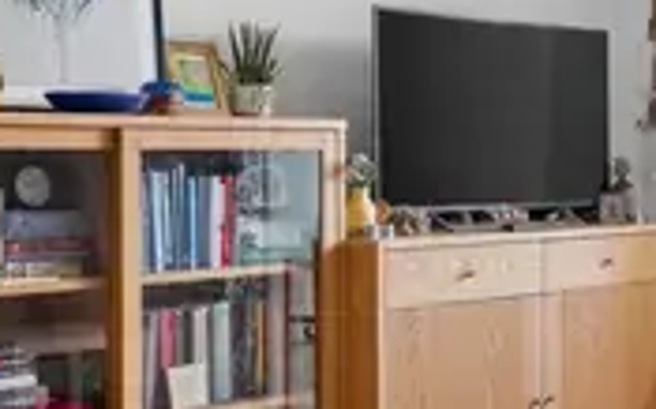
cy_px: 229
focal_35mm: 77
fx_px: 1375
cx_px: 738
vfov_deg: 16.9
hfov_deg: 24.8
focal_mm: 22
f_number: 8
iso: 400
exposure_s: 1/4
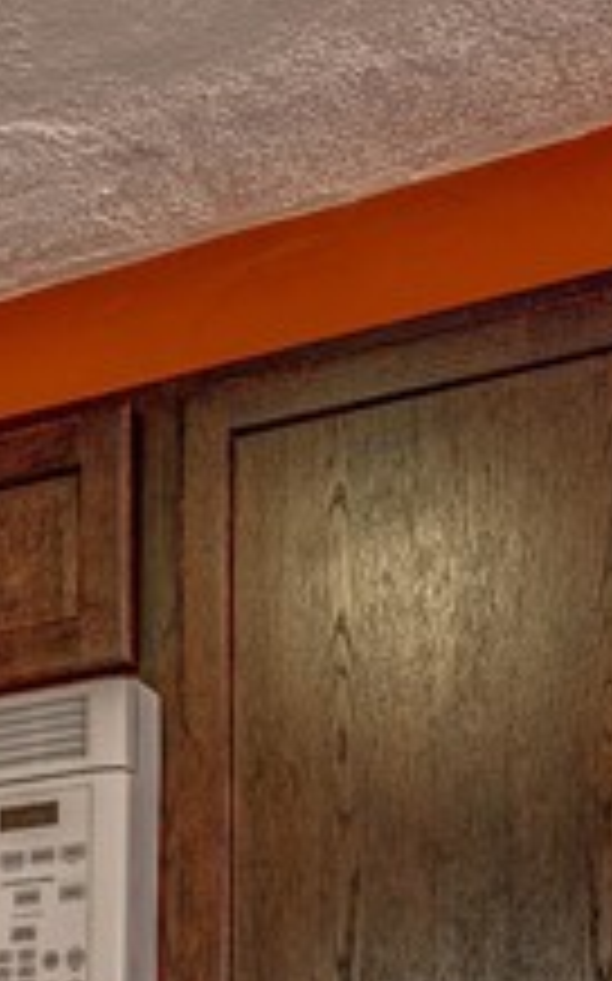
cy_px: 1370
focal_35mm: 76
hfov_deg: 16.4
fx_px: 2031
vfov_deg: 23.2
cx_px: -117
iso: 320
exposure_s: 1/5
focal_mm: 10
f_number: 8
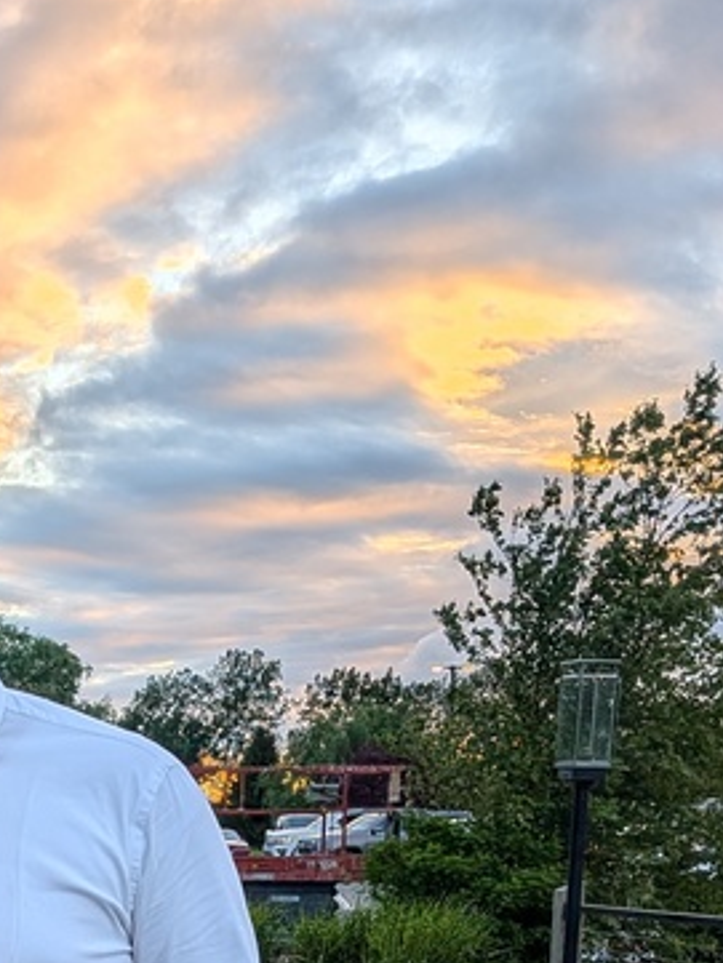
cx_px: -125
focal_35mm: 68
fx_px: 1893
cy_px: 1110
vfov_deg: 26.0
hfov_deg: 20.4
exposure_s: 1/1653
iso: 29
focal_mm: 4.53
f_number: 1.7
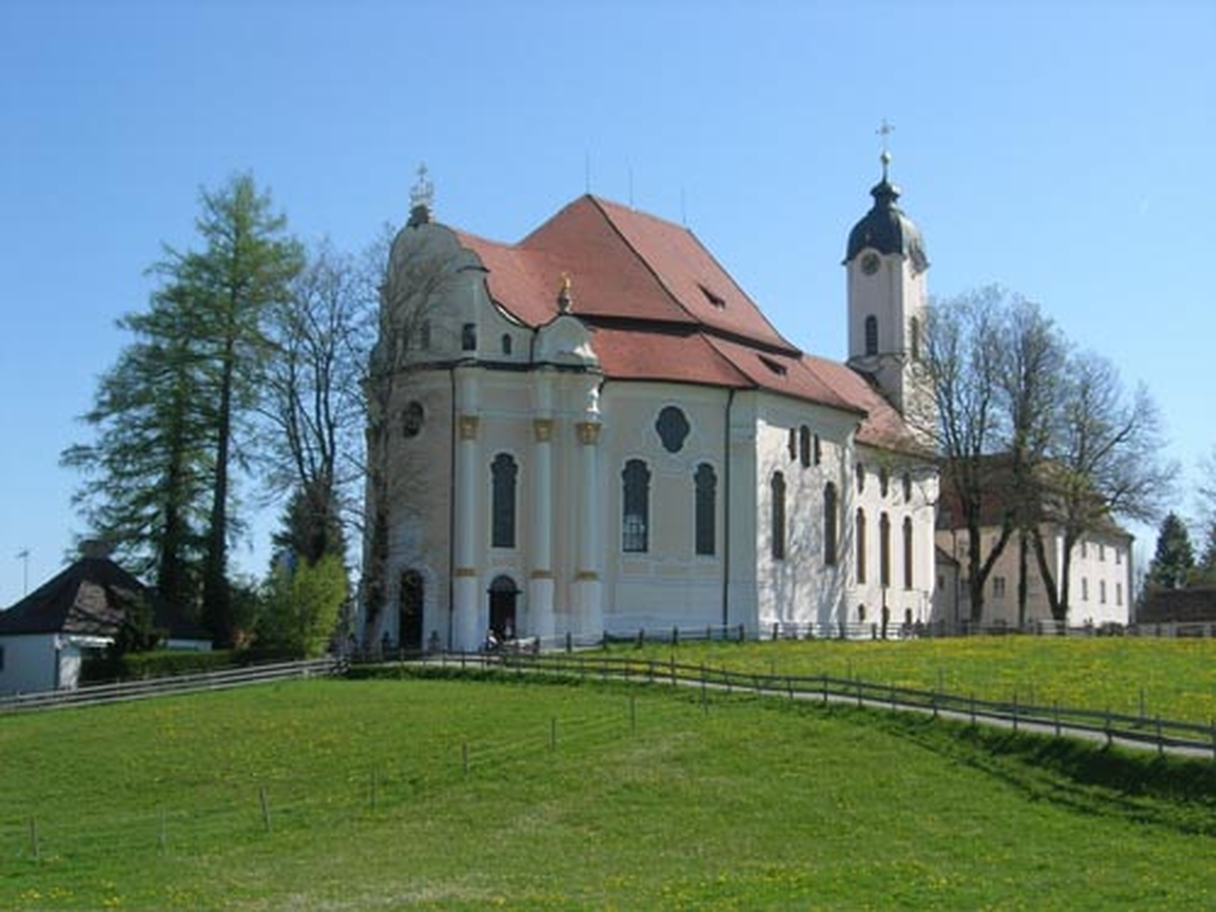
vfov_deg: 28.6
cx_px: 608
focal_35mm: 51
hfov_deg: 37.5
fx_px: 1792
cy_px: 456
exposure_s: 1/407
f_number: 5.4
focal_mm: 10.6
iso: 64
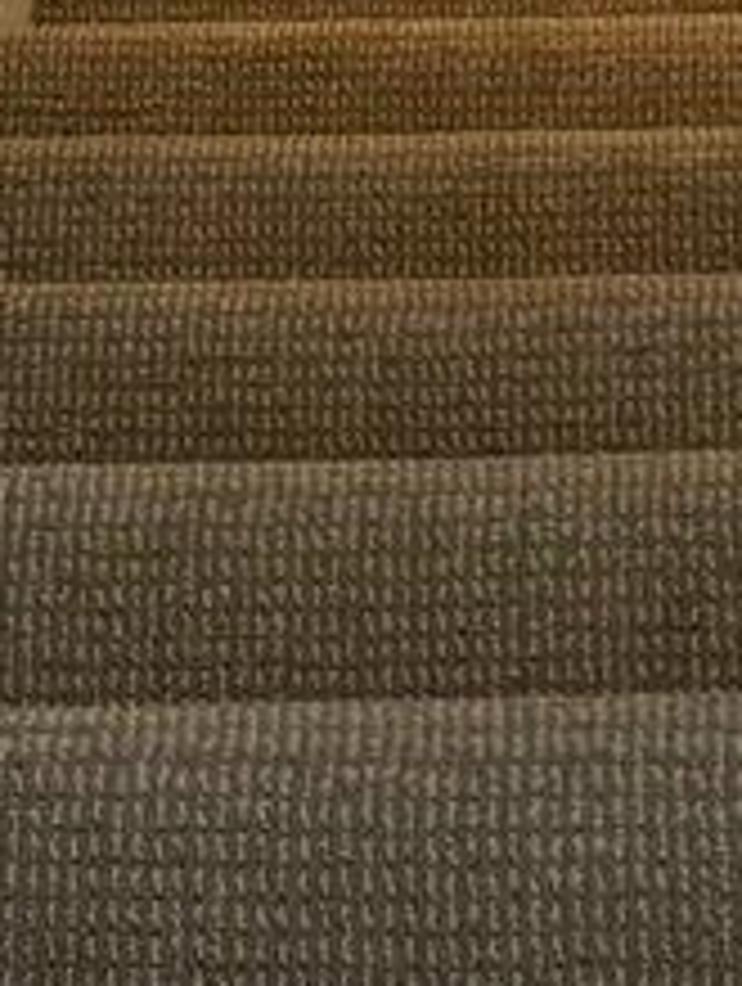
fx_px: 4788
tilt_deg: -52.8
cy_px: -32
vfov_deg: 11.6
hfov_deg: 8.9
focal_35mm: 168
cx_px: 535
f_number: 1.78
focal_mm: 6.76
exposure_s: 1/60
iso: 320
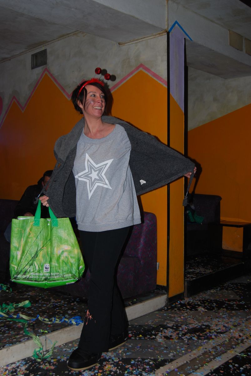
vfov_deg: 49.5
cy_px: 188
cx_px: 126
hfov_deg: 34.3
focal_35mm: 39
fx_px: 407
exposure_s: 1/60
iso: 200
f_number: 4
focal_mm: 26
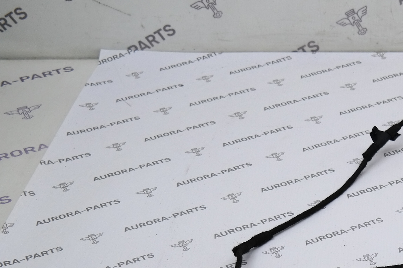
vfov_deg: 14.6
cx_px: 448
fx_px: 1041
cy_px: 241
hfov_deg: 20.8
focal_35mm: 93
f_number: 4
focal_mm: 24
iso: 100
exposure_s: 1/100
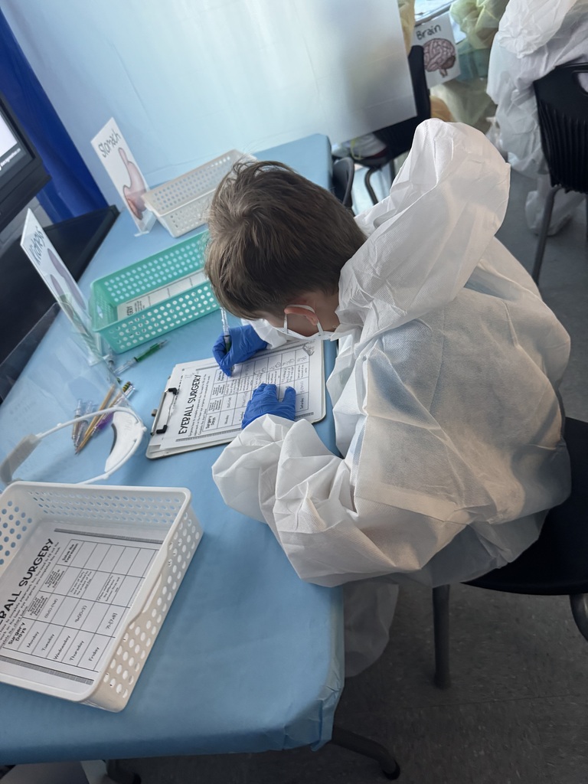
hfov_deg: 56.8
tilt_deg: -39.5
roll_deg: +24.1
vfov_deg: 71.6
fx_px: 544
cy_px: 392
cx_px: 294
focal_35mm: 24
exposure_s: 1/60
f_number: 1.78
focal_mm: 6.76
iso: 400
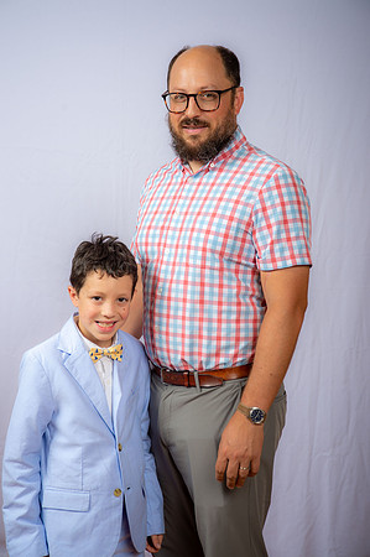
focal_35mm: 66
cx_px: 185
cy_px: 278
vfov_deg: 30.5
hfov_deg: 20.6
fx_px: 1020
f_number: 6.3
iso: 250
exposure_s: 1/160
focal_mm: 66
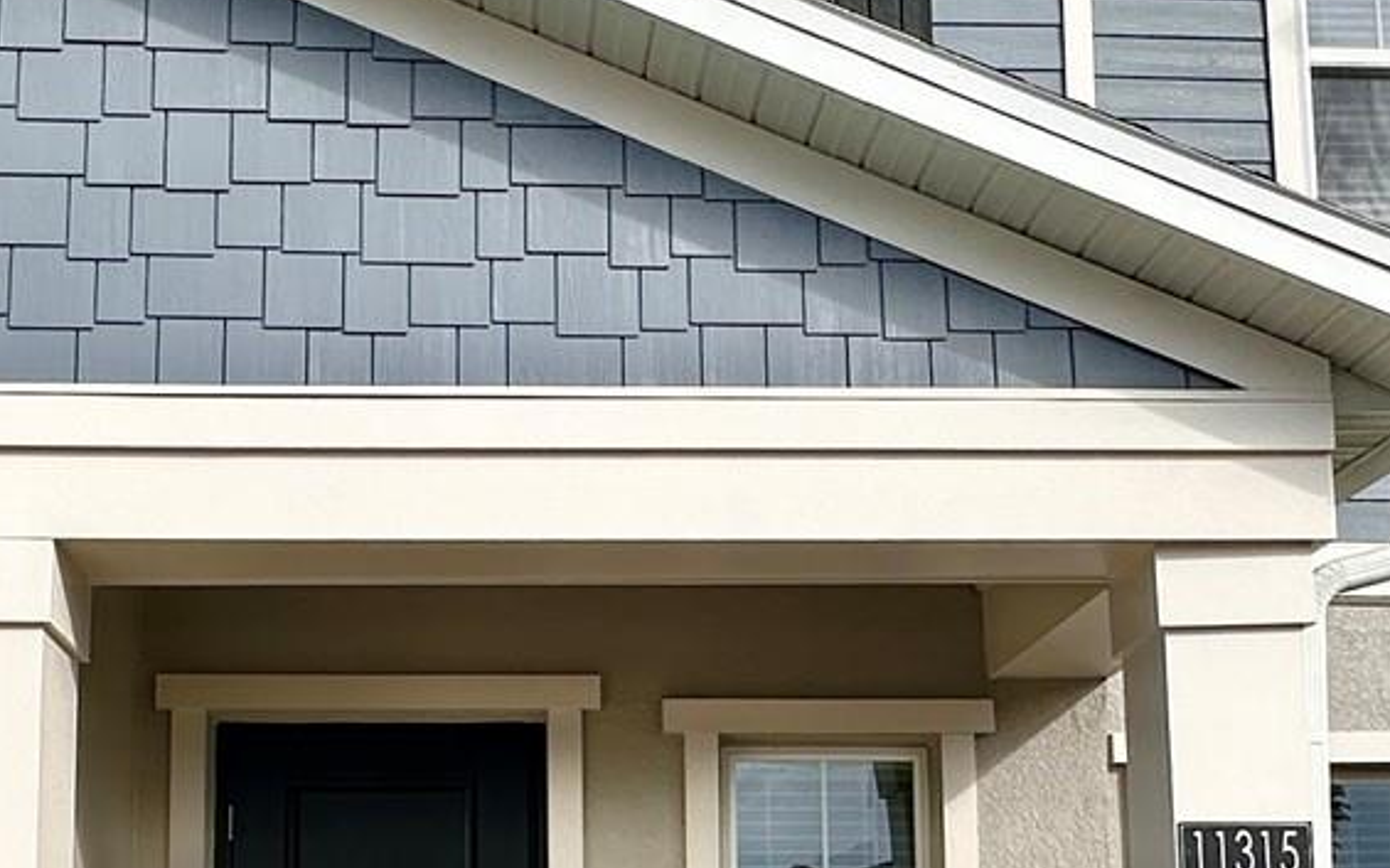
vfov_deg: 30.0
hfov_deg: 45.7
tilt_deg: +5.8
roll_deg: +0.8
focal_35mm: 42
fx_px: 1591
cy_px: 652
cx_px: 367
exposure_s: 1/2020
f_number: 2.2
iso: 50
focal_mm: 2.22
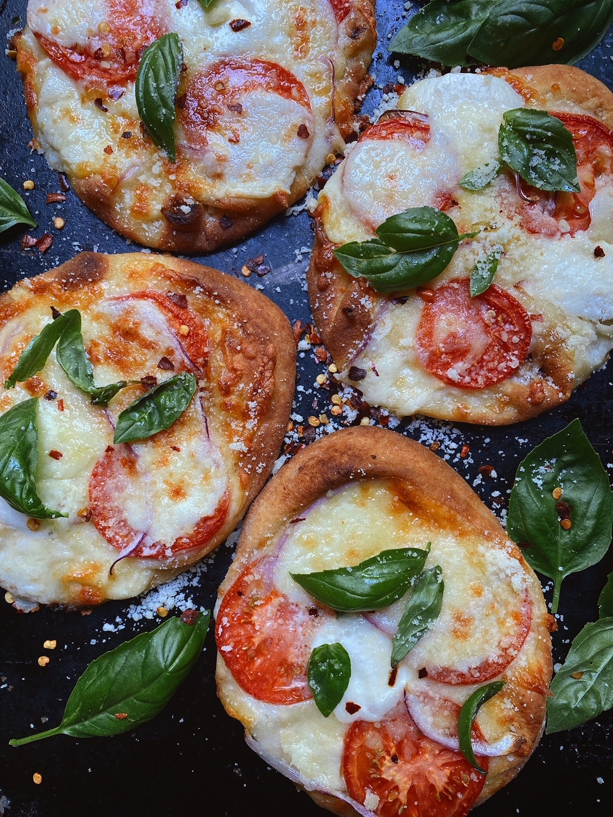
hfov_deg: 53.1
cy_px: 408
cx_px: 306
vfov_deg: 67.3
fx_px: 614
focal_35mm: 26
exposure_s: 1/101
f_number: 1.8
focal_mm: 4.25
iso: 125
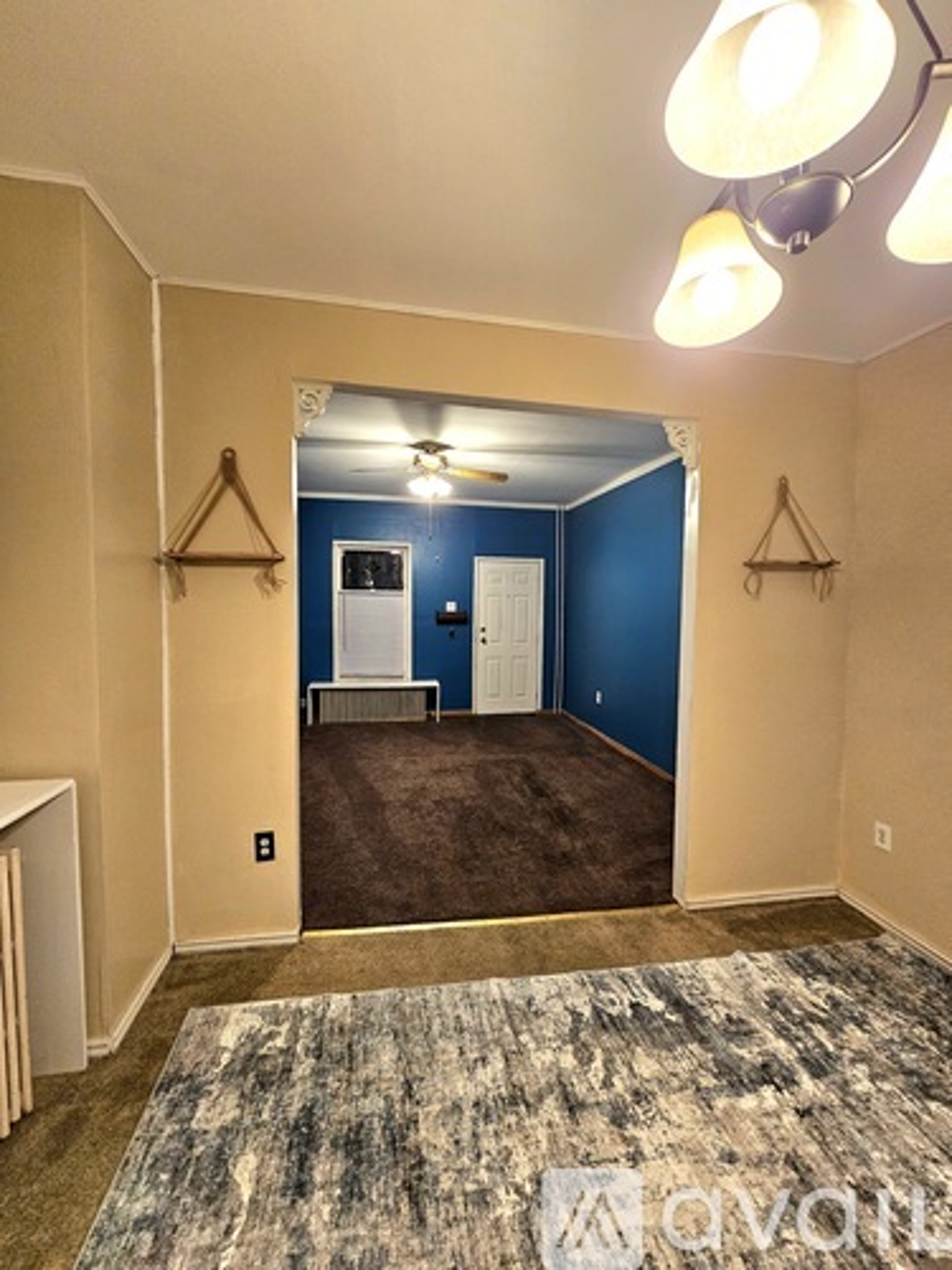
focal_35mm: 13
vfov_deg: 106.2
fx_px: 477
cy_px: 635
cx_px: 476
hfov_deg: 89.9
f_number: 2.2
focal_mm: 2.2
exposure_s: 1/60.2
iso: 320
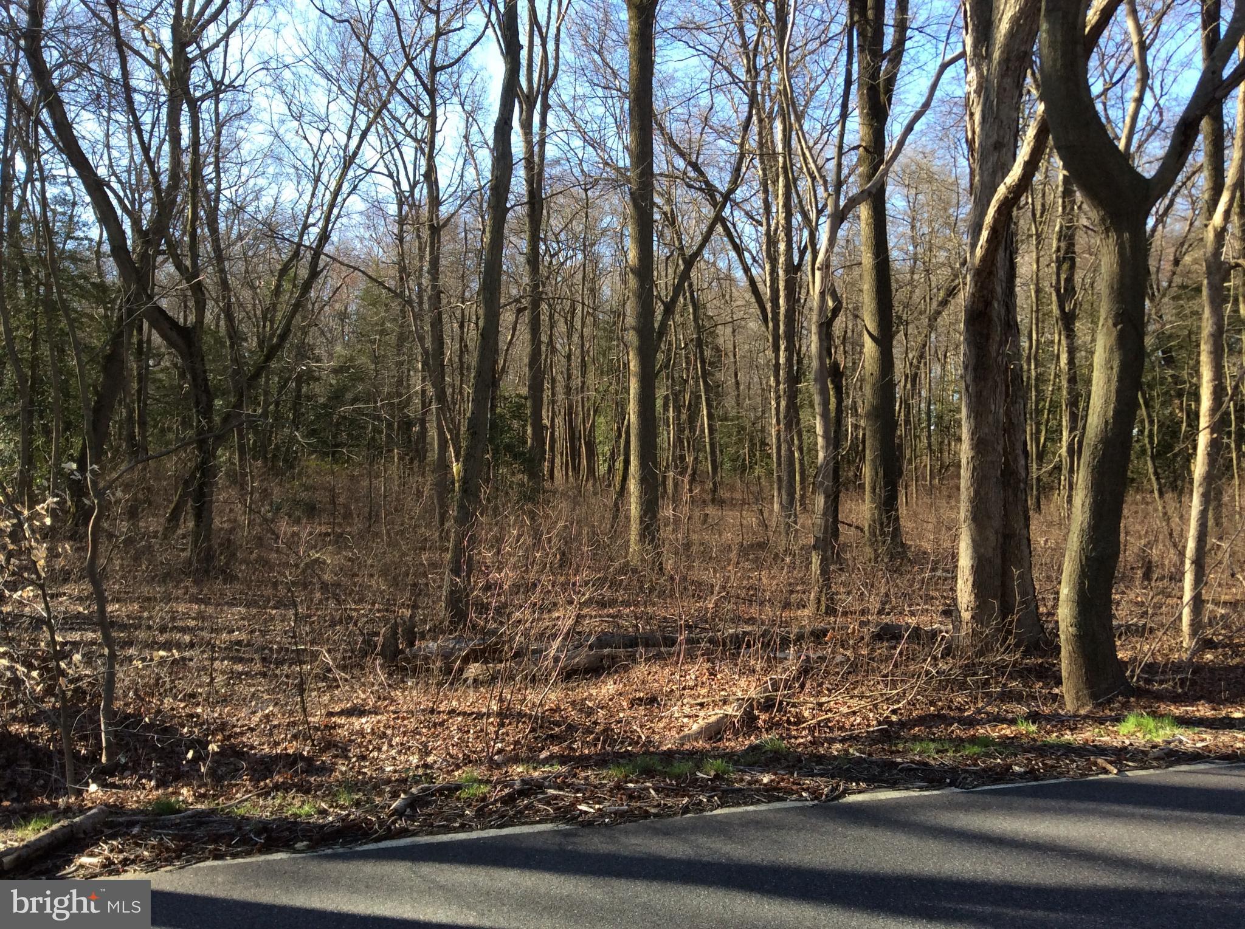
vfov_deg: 44.0
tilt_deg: +1.8
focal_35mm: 32
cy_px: 464
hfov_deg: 56.9
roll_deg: +0.9
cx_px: 622
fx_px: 1149
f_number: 2.4
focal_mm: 3.3
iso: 32
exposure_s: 1/271
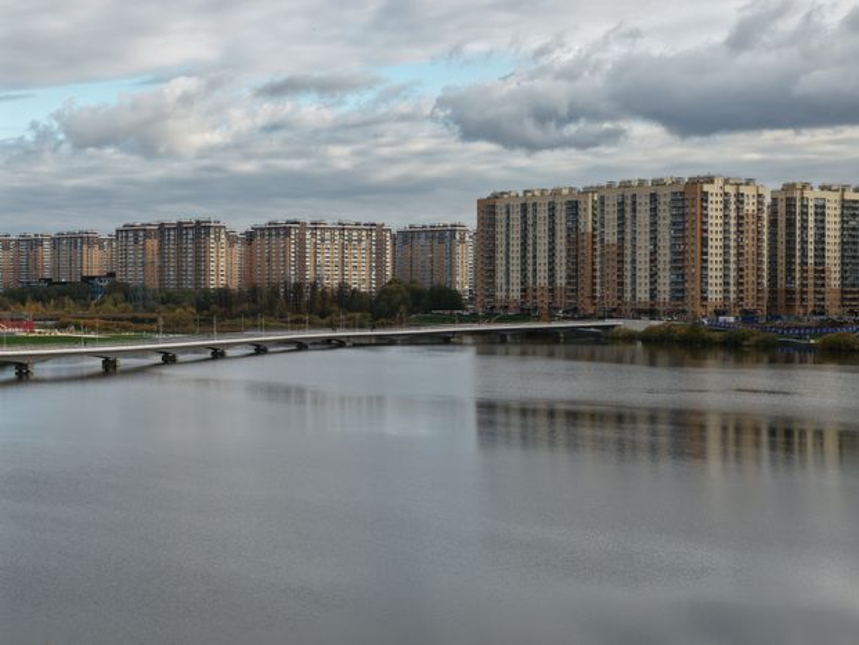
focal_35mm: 70
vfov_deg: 21.0
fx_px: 1737
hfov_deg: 27.8
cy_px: 322
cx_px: 430
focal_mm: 19.35
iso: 100
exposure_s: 1/90
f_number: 2.8
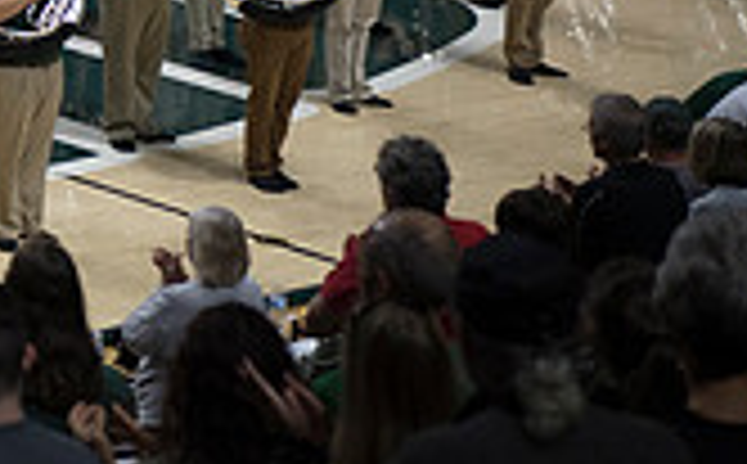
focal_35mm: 250
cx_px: -513
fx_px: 5079
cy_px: -309
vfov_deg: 5.2
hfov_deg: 8.2
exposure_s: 1/1000
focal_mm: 70
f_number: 2.8
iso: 2000
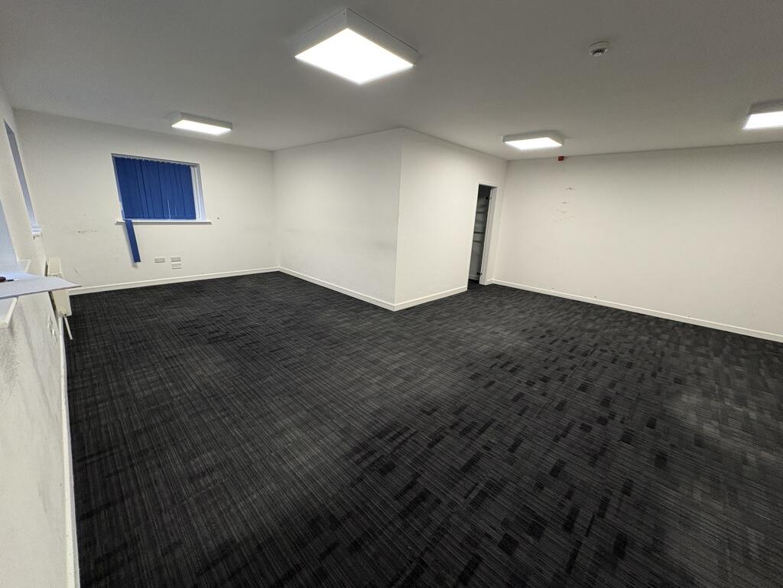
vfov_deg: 85.7
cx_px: 392
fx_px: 317
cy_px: 294
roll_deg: -1.9
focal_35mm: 14
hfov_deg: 102.1
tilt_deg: -14.9
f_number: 2.2
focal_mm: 2.22
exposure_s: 1/50
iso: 160
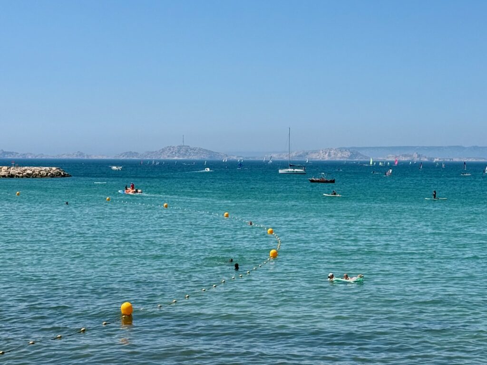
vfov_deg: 30.3
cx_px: 244
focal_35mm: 48
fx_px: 675
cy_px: 182
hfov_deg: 39.7
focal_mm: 6.76
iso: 64
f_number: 1.78
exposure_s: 1/7143
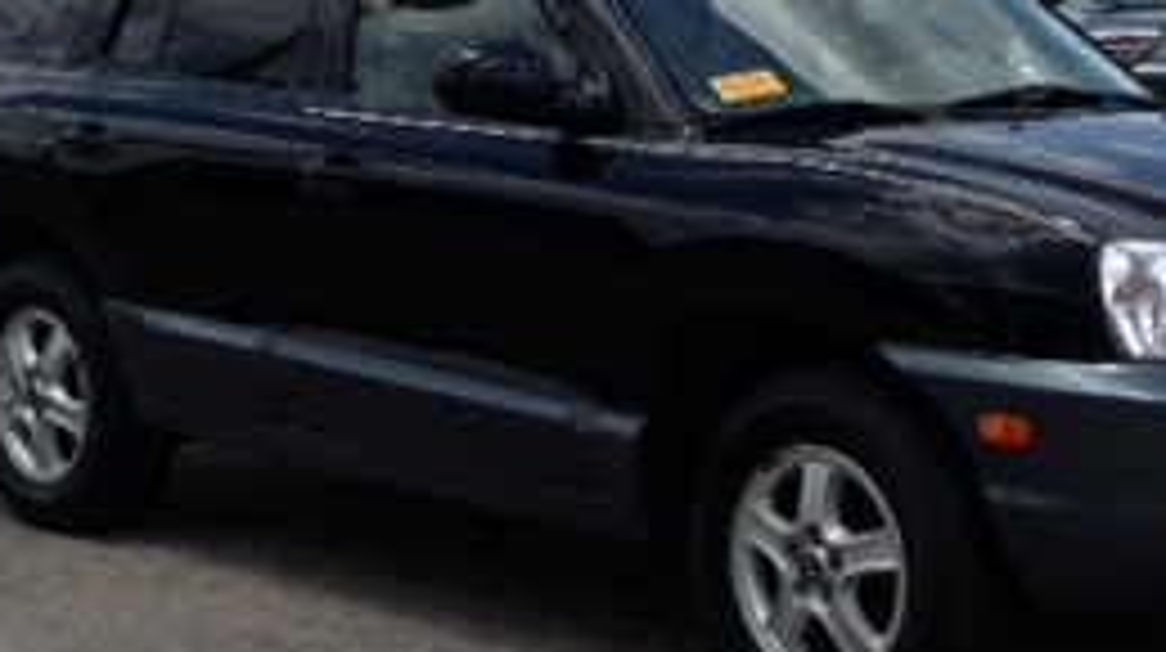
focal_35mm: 89
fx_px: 2749
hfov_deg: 23.9
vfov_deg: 13.5
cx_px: 648
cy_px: 324
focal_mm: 4.13
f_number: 2.4
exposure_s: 1/1506
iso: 50
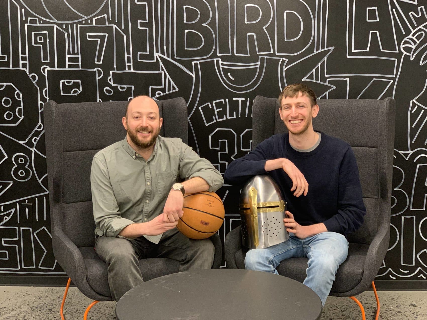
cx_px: 214
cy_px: 160
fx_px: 641
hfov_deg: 36.8
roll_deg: +1.0
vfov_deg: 28.0
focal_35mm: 52
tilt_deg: -8.4
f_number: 2.4
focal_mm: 6
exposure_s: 1/60
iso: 250
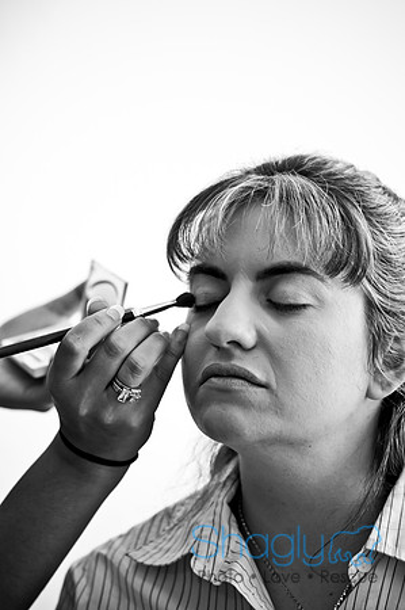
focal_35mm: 180
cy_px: 305
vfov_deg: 11.4
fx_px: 3044
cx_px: 202
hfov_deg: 7.6
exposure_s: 1/100
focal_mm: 120
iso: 200
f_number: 2.8
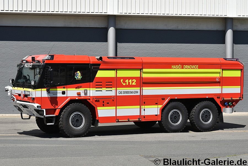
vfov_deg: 18.2
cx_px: 124
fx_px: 517
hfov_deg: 27.0
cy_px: 83
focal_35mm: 75
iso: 200
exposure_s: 1/320
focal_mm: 75
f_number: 9
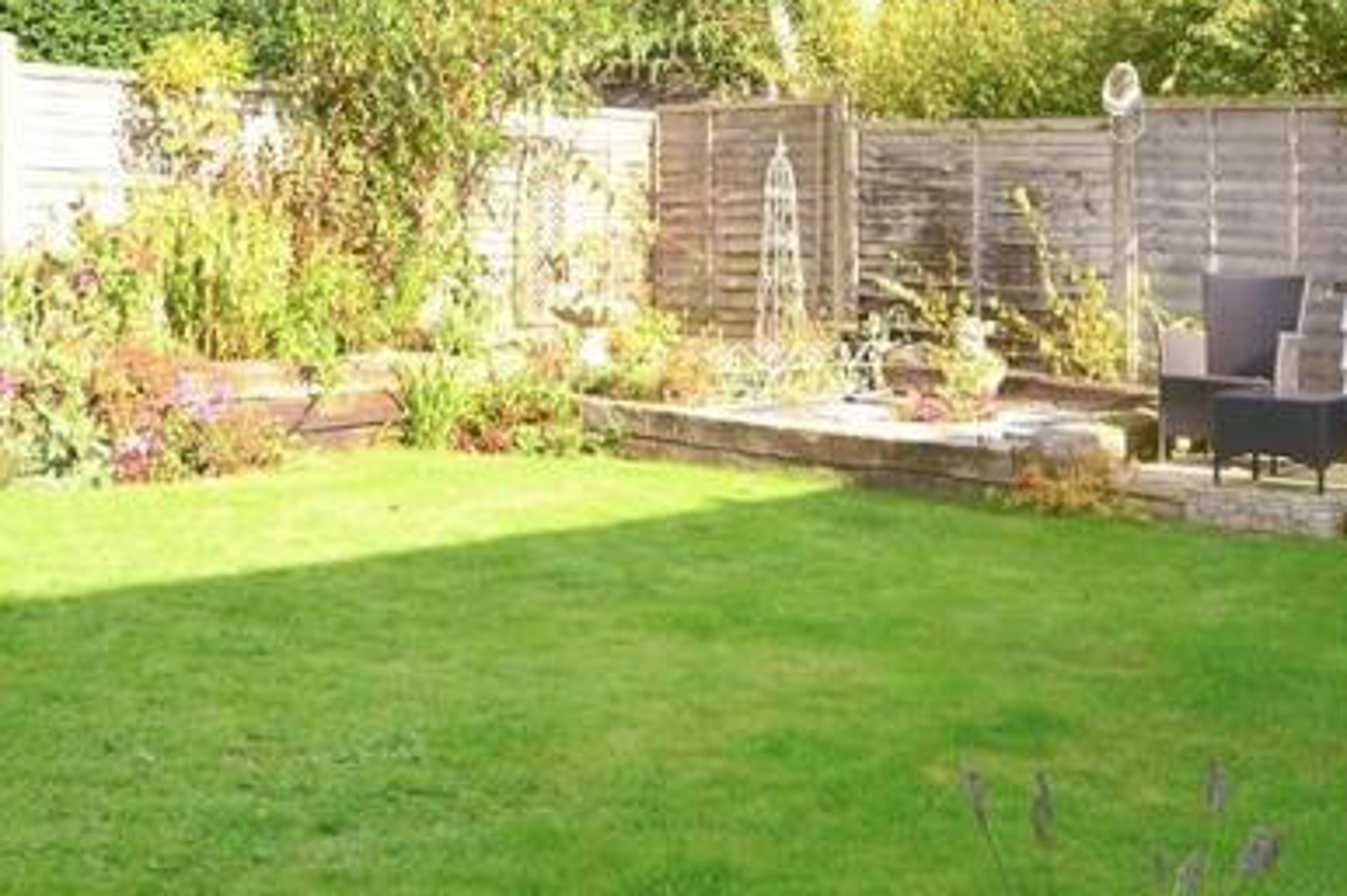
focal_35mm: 51
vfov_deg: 26.1
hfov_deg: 38.7
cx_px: 527
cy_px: 207
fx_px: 1907
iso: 200
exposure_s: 1/100
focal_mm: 20
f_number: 7.1
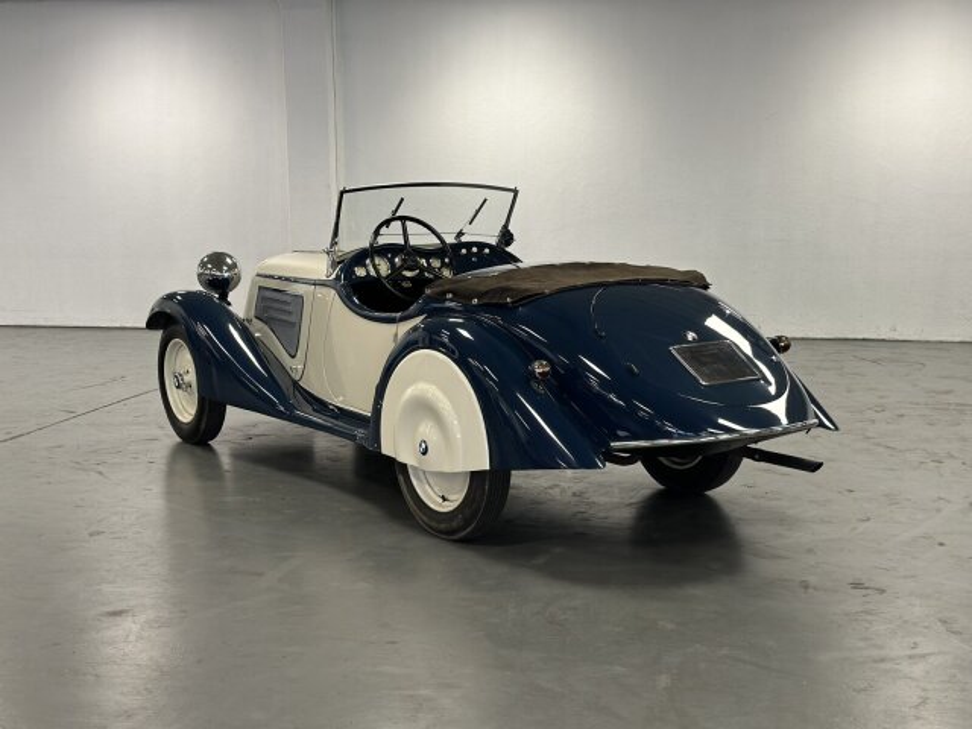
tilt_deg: -8.5
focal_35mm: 48
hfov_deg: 39.7
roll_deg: +0.5
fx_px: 1348
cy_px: 364
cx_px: 486
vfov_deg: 30.3
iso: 80
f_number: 1.78
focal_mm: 6.86
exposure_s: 1/50
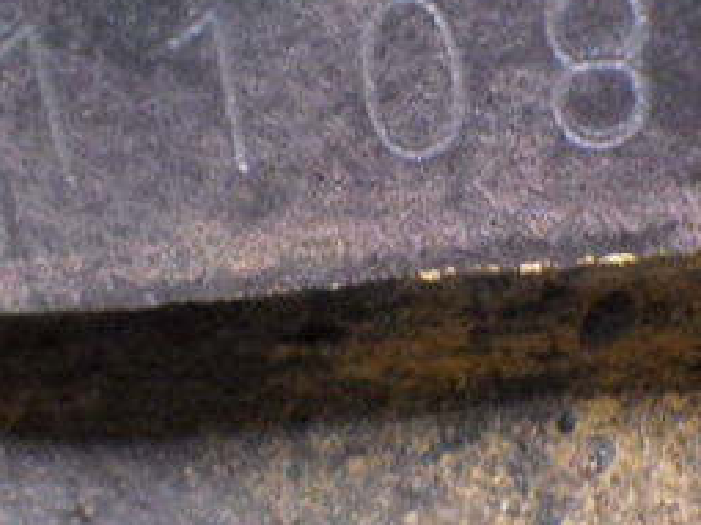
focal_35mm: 64
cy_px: 278
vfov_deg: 22.9
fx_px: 1295
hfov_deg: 30.1
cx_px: 459
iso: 1600
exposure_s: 1/30
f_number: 3.8
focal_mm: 6.1
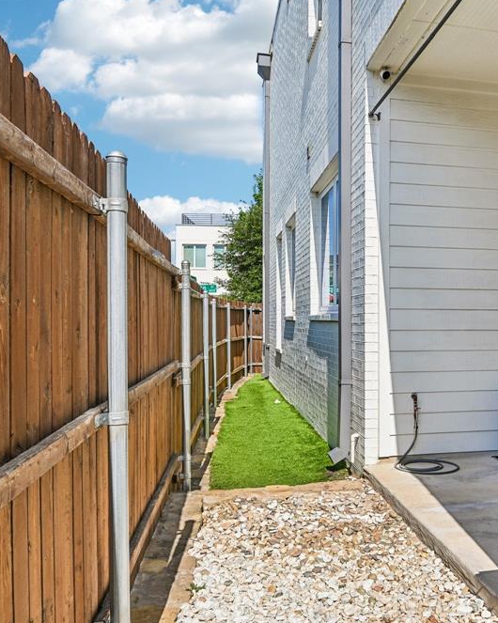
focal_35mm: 29
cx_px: 353
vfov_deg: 60.5
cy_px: 317
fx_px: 535
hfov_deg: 48.6
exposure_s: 1/800
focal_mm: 20
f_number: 8
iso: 400
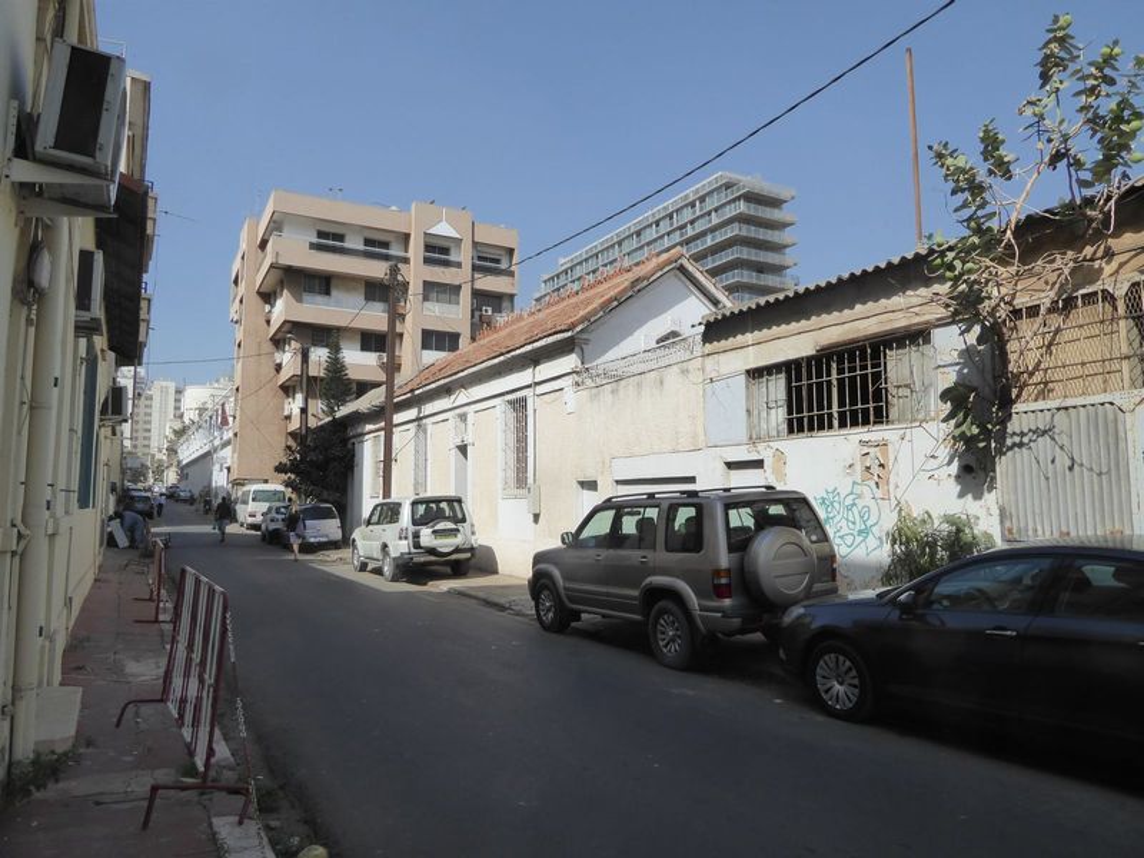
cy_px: 429
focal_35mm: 25
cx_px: 572
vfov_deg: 54.9
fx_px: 826
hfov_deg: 69.4
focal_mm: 4.3
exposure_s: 1/640
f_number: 5
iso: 160
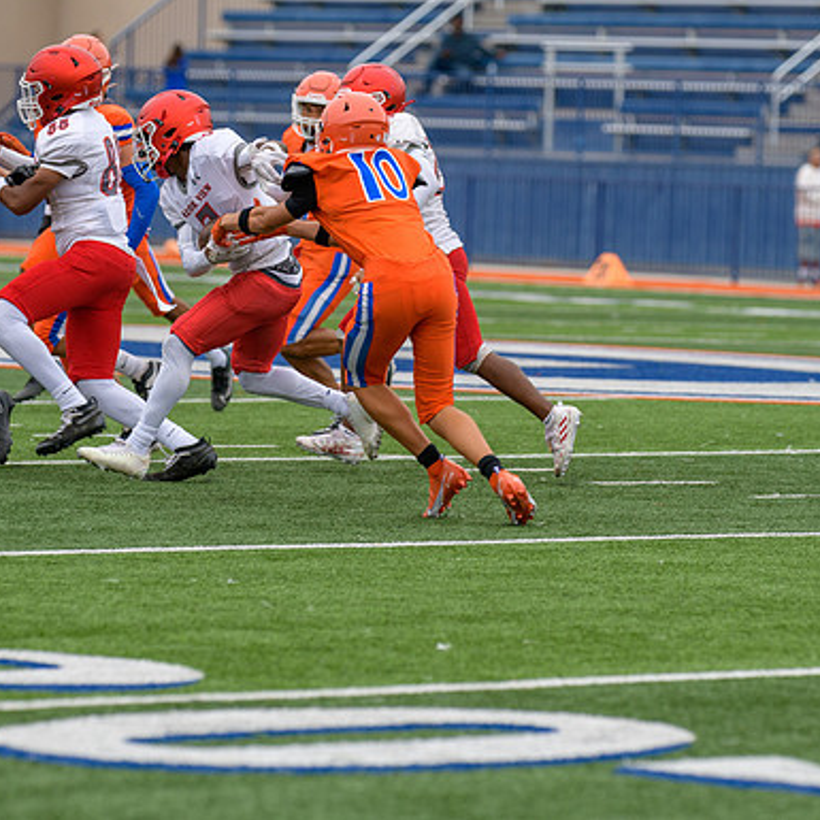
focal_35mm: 269
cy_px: 410
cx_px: 437
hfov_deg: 6.5
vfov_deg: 6.5
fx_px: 7209
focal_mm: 210
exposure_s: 1/800
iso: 220
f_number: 3.5
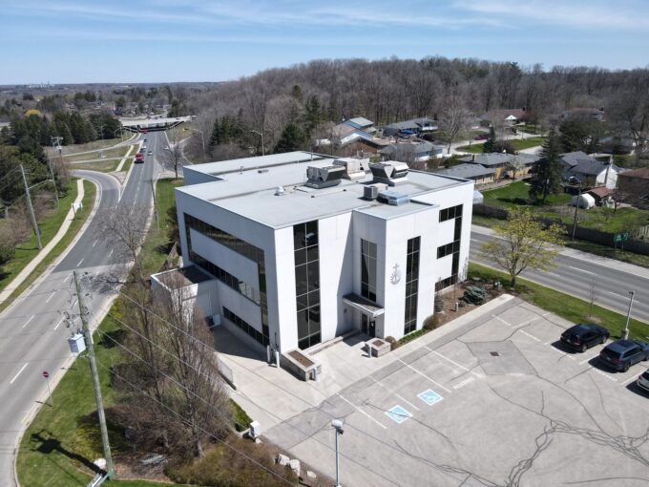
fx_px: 450
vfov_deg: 56.8
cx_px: 324
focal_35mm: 24
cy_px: 244
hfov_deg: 71.6
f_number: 2.8
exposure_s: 1/800
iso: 110
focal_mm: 4.5
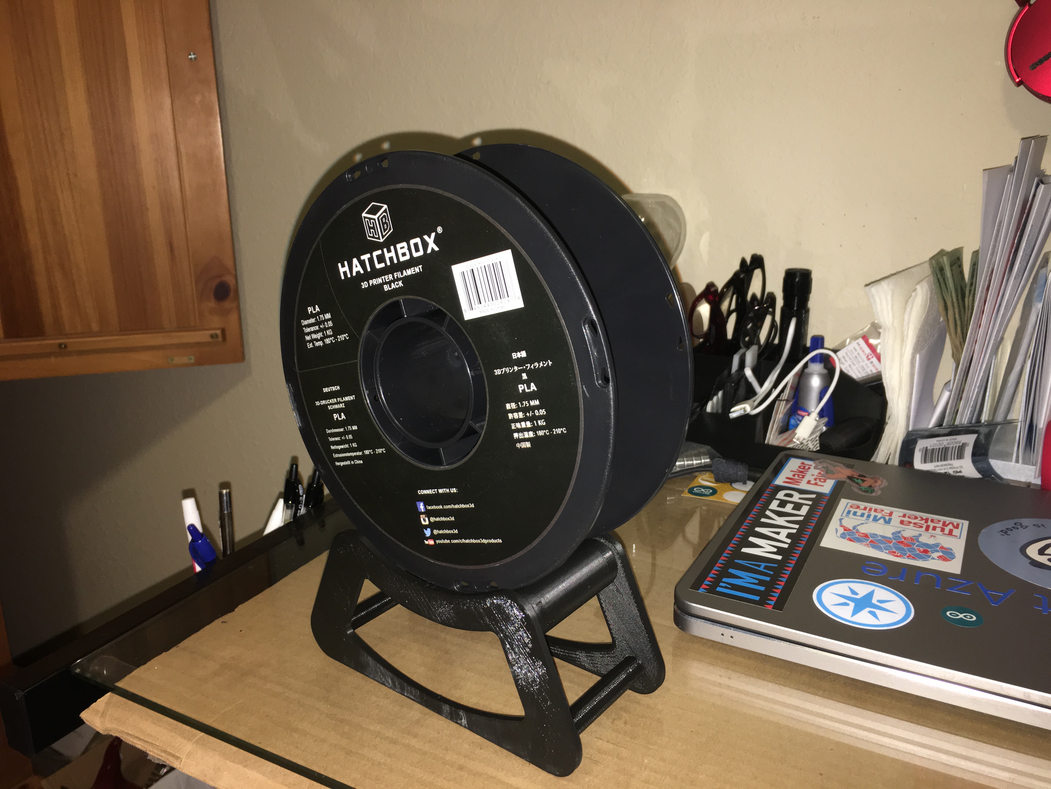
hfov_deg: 61.7
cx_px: 526
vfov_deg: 48.2
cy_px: 394
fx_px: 880
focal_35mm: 29
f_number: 2.2
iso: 50
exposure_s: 1/16
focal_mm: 4.15
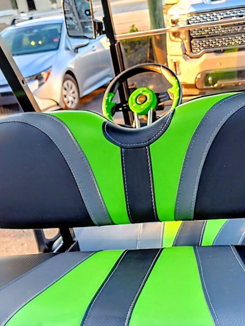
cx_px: 157
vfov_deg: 31.8
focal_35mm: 59
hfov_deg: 24.7
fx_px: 557
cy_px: 261
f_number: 1.8
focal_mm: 6.4
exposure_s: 1/180
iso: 80
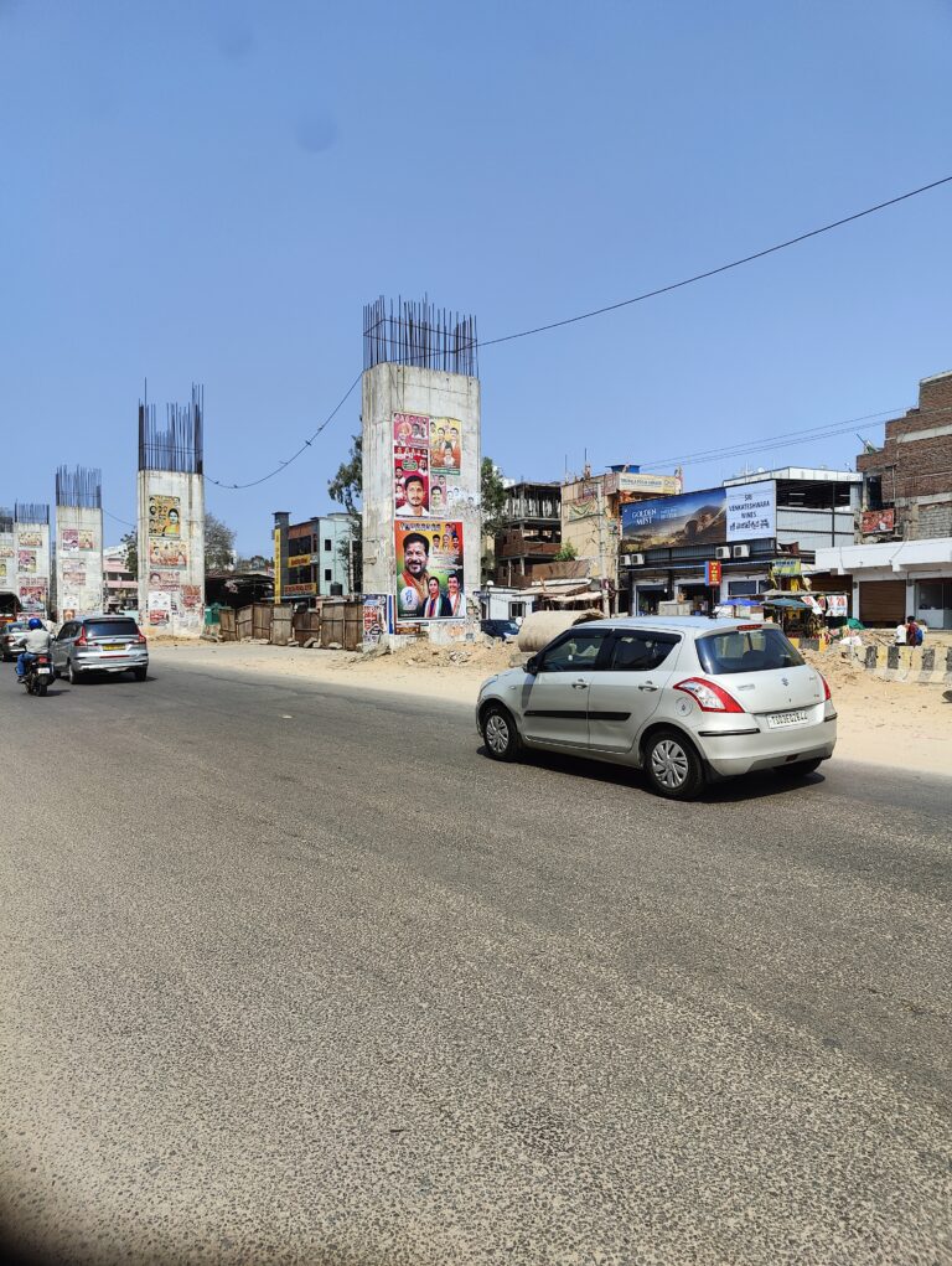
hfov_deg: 59.0
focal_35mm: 23
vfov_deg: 73.9
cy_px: 633
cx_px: 476
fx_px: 842
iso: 50
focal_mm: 6.06
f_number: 1.8
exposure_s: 1/3240
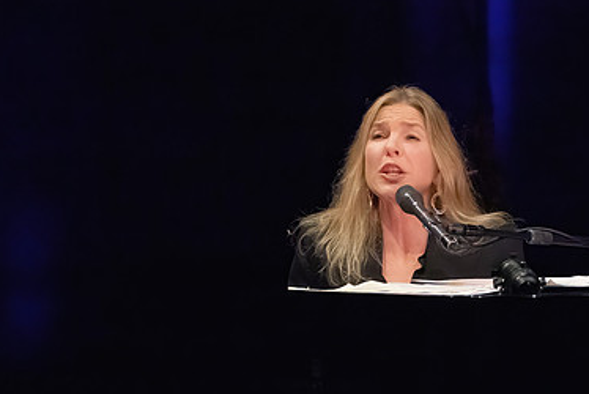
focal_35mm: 704
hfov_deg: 2.9
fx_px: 11527
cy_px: 323
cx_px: 455
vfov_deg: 2.0
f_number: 8
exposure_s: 1/320
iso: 25600
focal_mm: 358
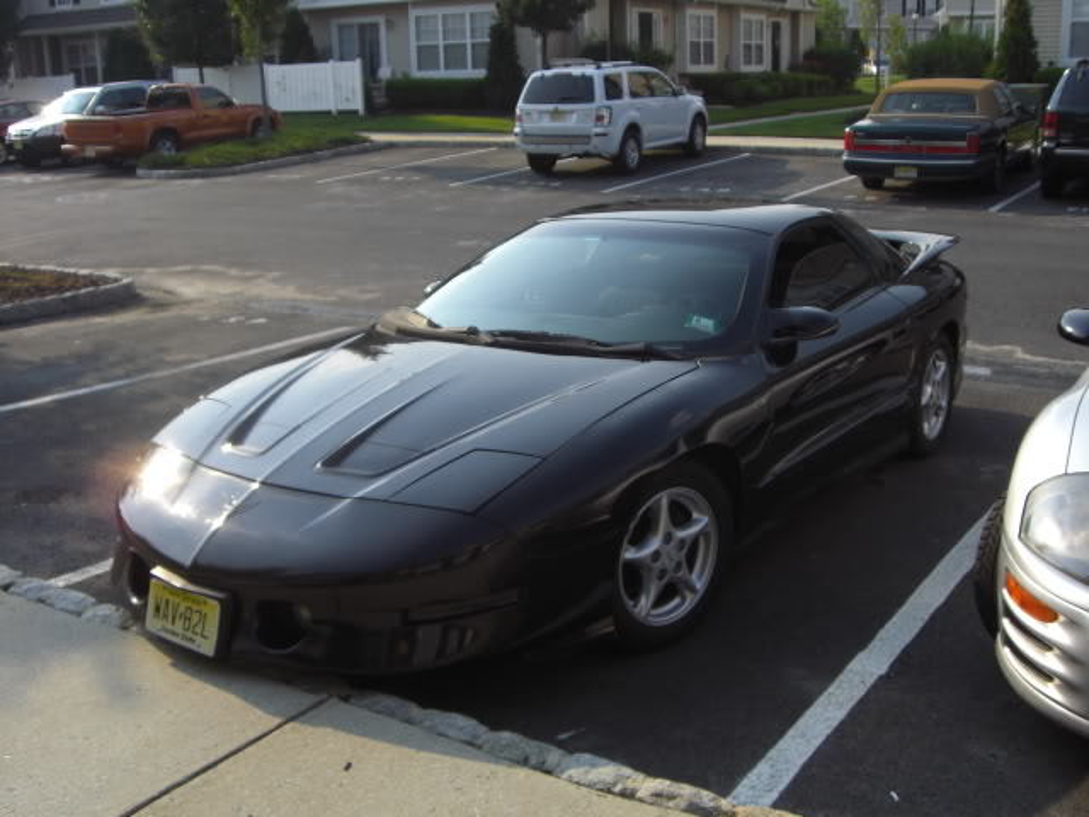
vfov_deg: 37.7
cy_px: 408
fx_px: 1195
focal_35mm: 38
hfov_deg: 49.0
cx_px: 544
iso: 64
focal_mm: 6.2
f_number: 2.7
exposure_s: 1/800
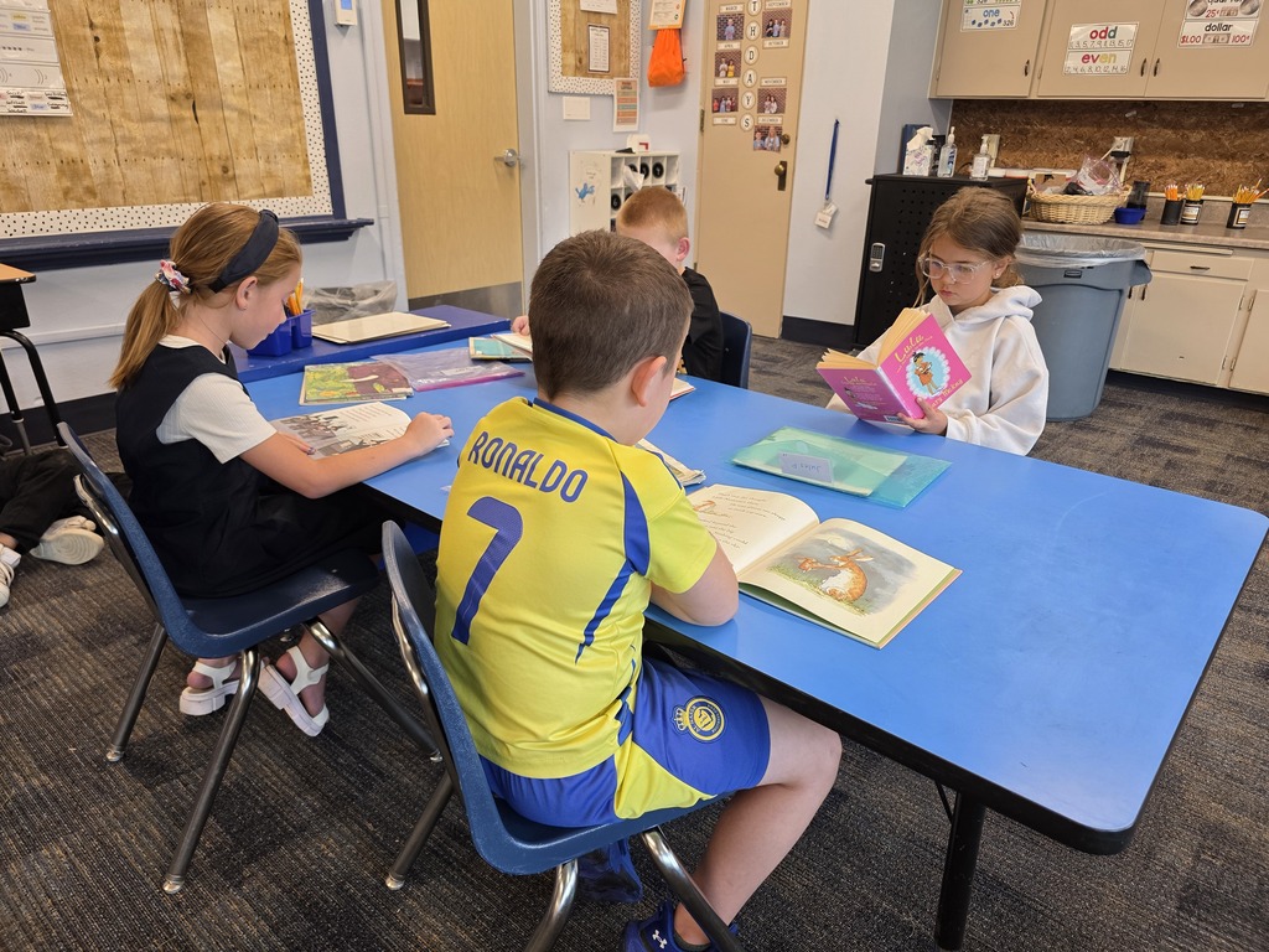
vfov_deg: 58.9
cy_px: 476
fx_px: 843
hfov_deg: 73.9
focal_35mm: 23
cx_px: 634
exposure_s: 1/120
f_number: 1.7
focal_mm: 6.3
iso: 200
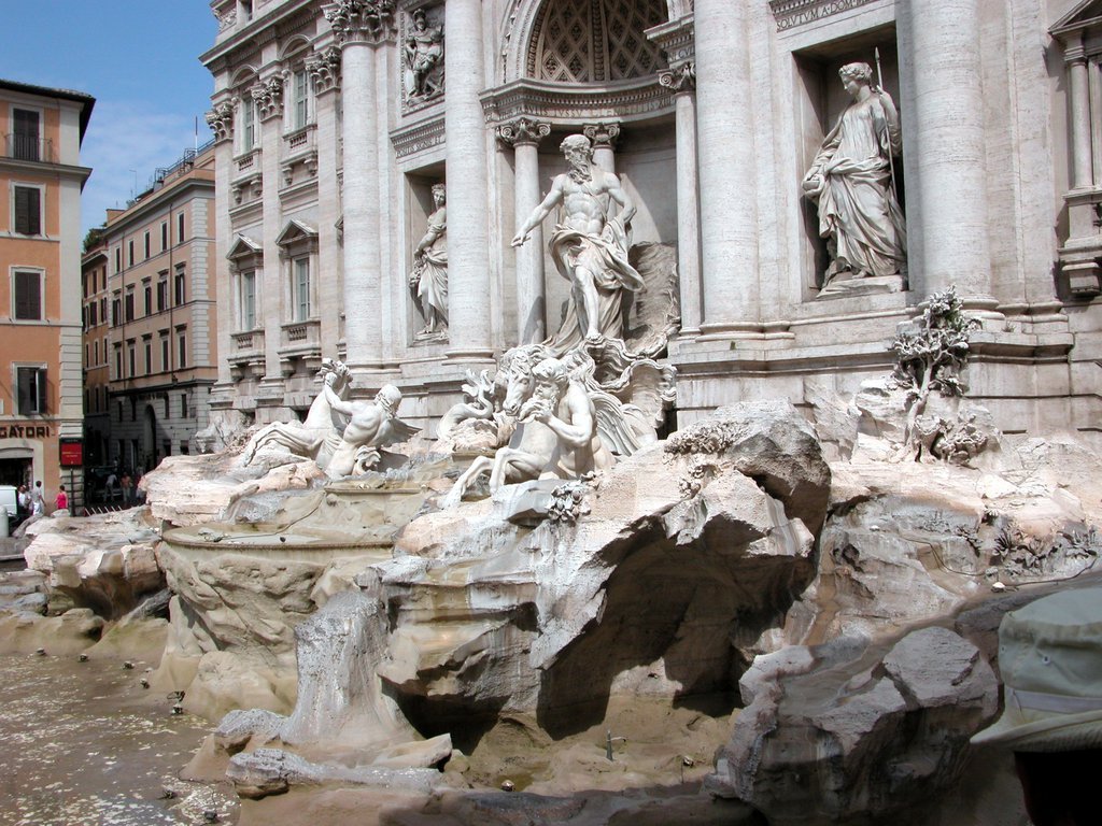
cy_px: 413
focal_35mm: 35
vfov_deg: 40.7
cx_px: 551
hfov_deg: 52.6
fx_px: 1114
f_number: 7.1
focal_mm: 8.9
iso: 100
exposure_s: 1/482
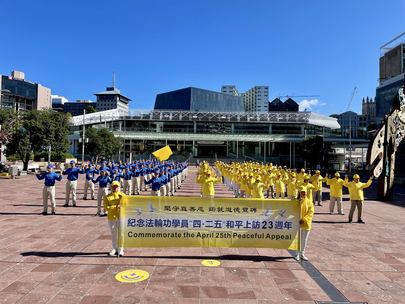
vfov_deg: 53.1
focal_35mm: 26
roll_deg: -1.5
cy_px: 152
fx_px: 304
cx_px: 202
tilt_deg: +2.0
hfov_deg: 67.3
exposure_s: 1/3040
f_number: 1.6
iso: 32
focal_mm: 4.2
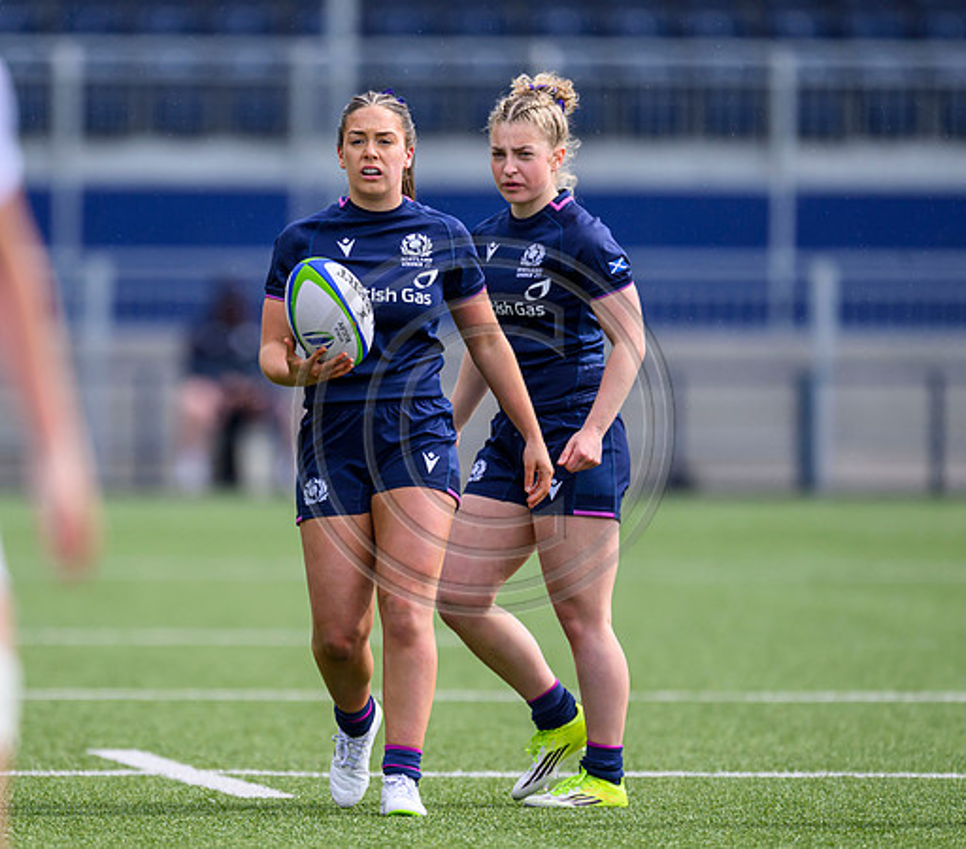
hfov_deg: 2.6
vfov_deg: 2.3
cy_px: 416
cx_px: 302
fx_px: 21204
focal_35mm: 713
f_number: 4
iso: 500
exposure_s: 1/2000
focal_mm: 560
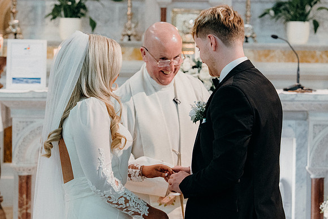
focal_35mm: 105
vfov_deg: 13.0
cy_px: 110
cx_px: 164
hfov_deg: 19.5
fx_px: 957
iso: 4000
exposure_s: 1/160
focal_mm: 70
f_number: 3.5
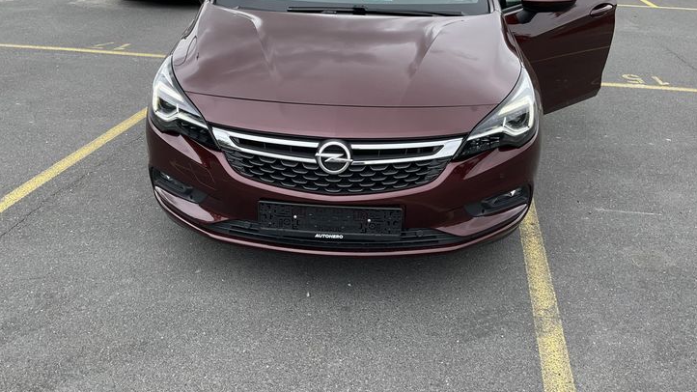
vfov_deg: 33.5
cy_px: 147
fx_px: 647
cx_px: 338
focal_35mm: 35
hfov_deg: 56.6
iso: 25
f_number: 1.8
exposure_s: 1/568
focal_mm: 3
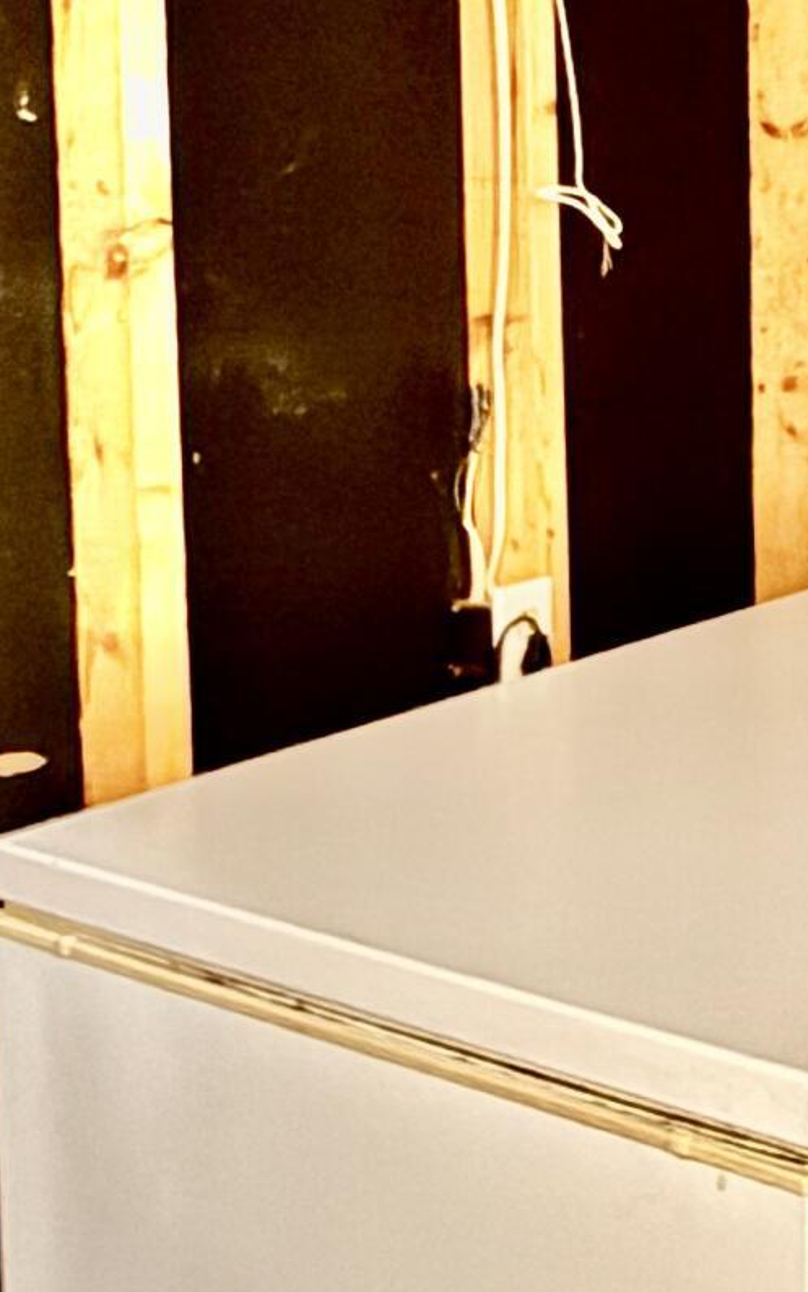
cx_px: 1151
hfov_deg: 20.4
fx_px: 1973
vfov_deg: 35.3
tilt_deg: -3.5
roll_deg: +1.1
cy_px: 294
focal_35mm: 56
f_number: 2.2
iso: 1250
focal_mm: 2.22
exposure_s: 1/10
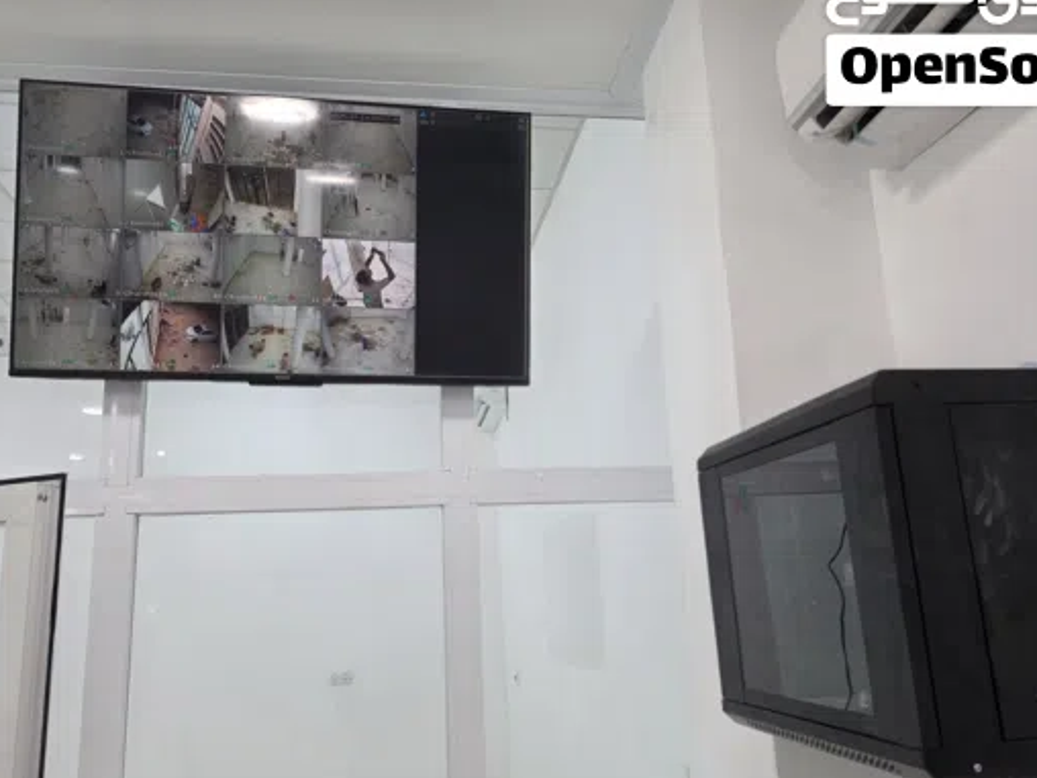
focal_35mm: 29
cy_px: 400
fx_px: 869
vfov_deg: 48.2
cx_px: 518
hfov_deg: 61.7
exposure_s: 1/101
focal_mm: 6.3
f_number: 1.7
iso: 80
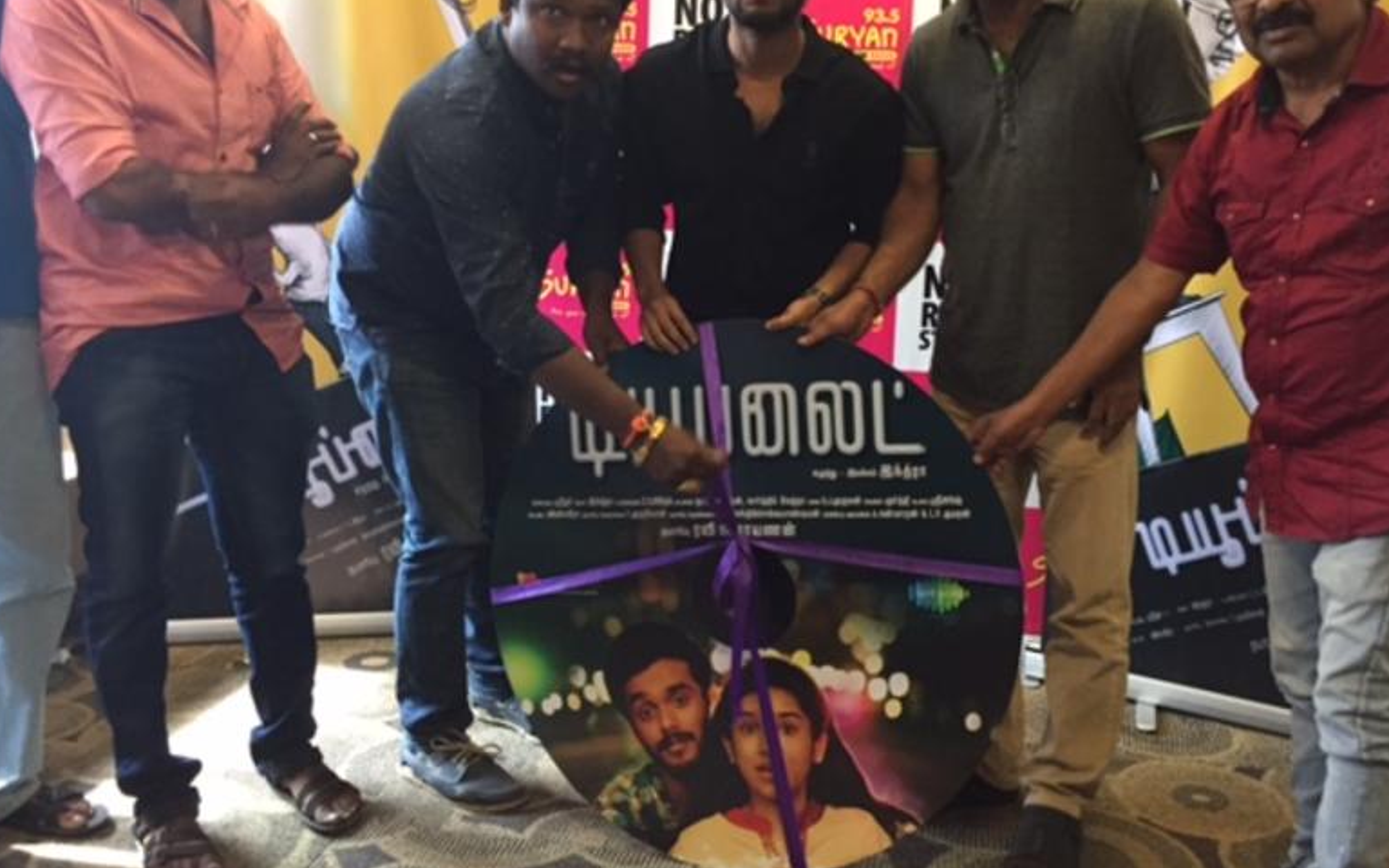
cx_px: 761
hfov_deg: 53.9
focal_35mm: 36
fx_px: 1363
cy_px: 393
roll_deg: -2.2
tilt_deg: -9.1
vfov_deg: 35.3
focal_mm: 4.15
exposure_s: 1/33
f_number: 2.2
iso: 250
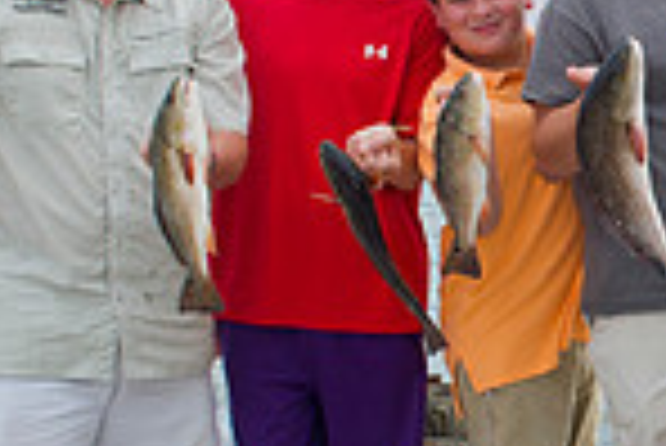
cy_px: 302
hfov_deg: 19.5
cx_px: 927
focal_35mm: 94
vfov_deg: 14.6
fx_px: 1741
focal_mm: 24
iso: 200
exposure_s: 1/200
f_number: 5
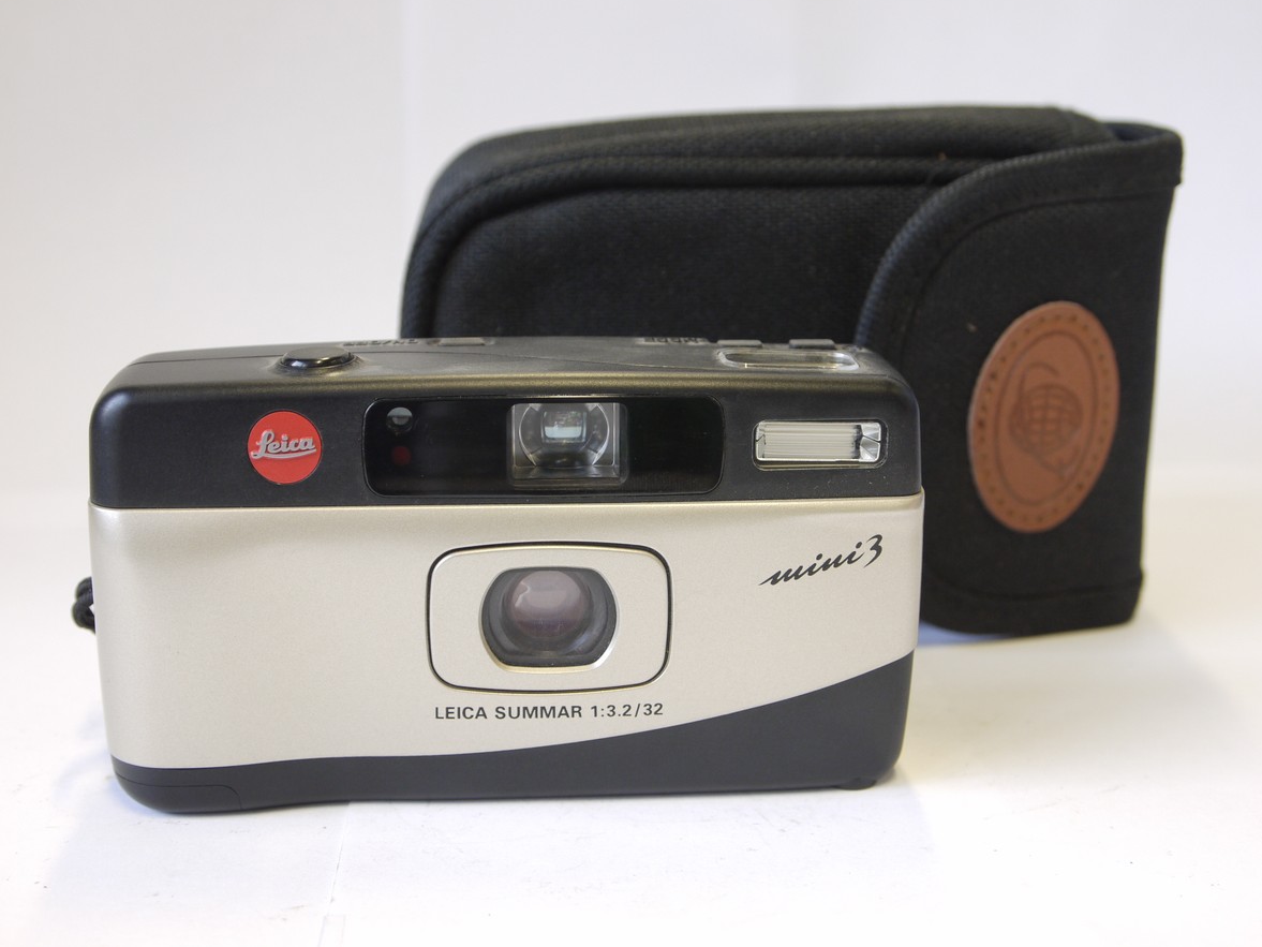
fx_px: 1932
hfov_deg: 36.2
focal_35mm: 53
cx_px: 626
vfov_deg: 27.5
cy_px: 467
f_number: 4.5
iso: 320
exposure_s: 1/40
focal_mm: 26
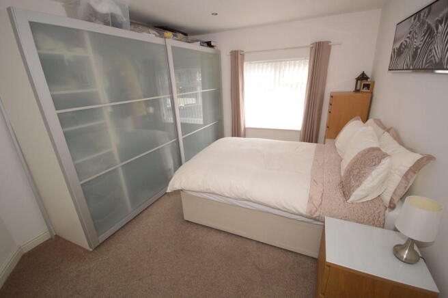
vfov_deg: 77.2
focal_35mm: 15
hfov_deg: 100.4
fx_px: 186
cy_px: 149
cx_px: 224
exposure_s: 1/60
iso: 1600
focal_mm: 10
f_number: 4
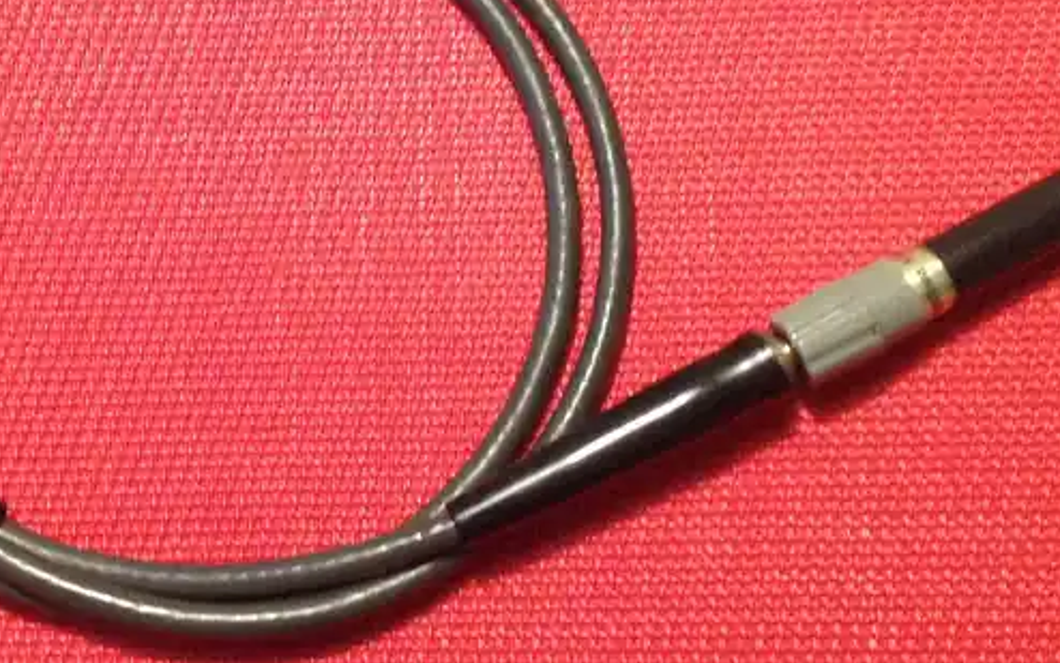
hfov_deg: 27.3
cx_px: 352
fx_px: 2167
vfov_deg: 17.3
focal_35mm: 75
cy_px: 170
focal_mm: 4.28
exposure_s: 1/17
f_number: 2.4
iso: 320
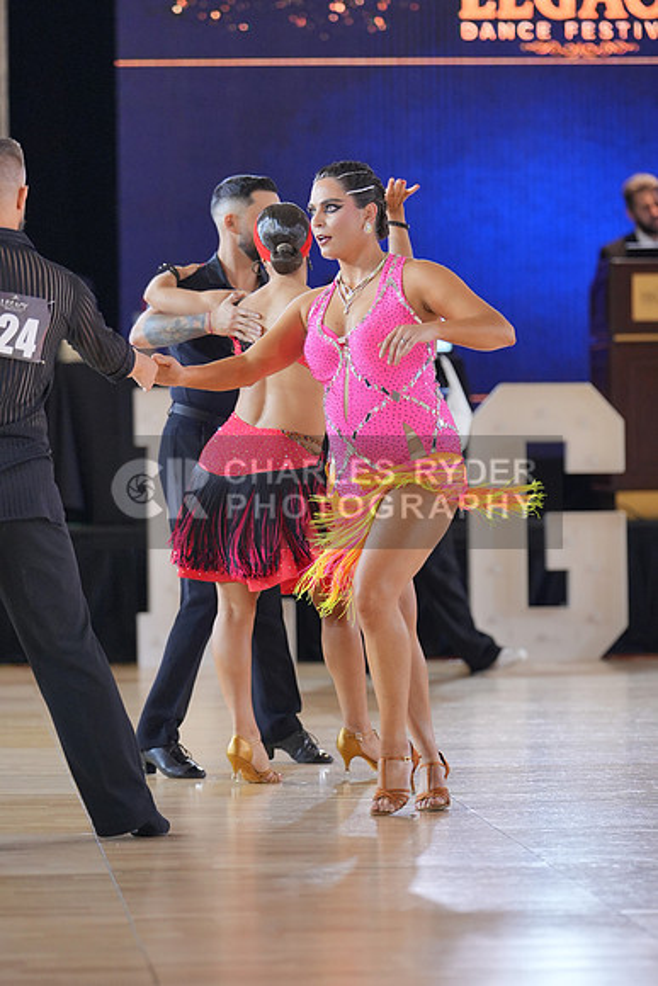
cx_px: 329
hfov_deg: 9.2
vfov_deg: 13.7
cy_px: 493
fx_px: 4110
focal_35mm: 150
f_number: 2
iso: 1250
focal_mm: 100
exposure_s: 1/500
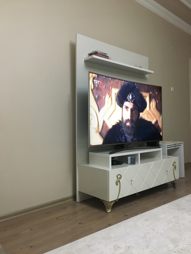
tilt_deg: +0.5
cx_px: 96
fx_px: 213
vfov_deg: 61.7
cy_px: 127
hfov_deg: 48.2
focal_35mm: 29
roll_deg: +1.0
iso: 200
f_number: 2.2
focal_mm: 4.15
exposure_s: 1/17
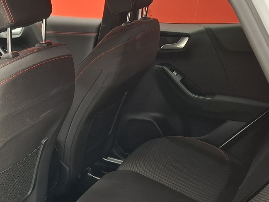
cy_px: 180
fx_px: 396
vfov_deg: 27.6
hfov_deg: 35.5
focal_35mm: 51
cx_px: 33
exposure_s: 1/24
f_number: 1.8
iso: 400
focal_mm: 5.54
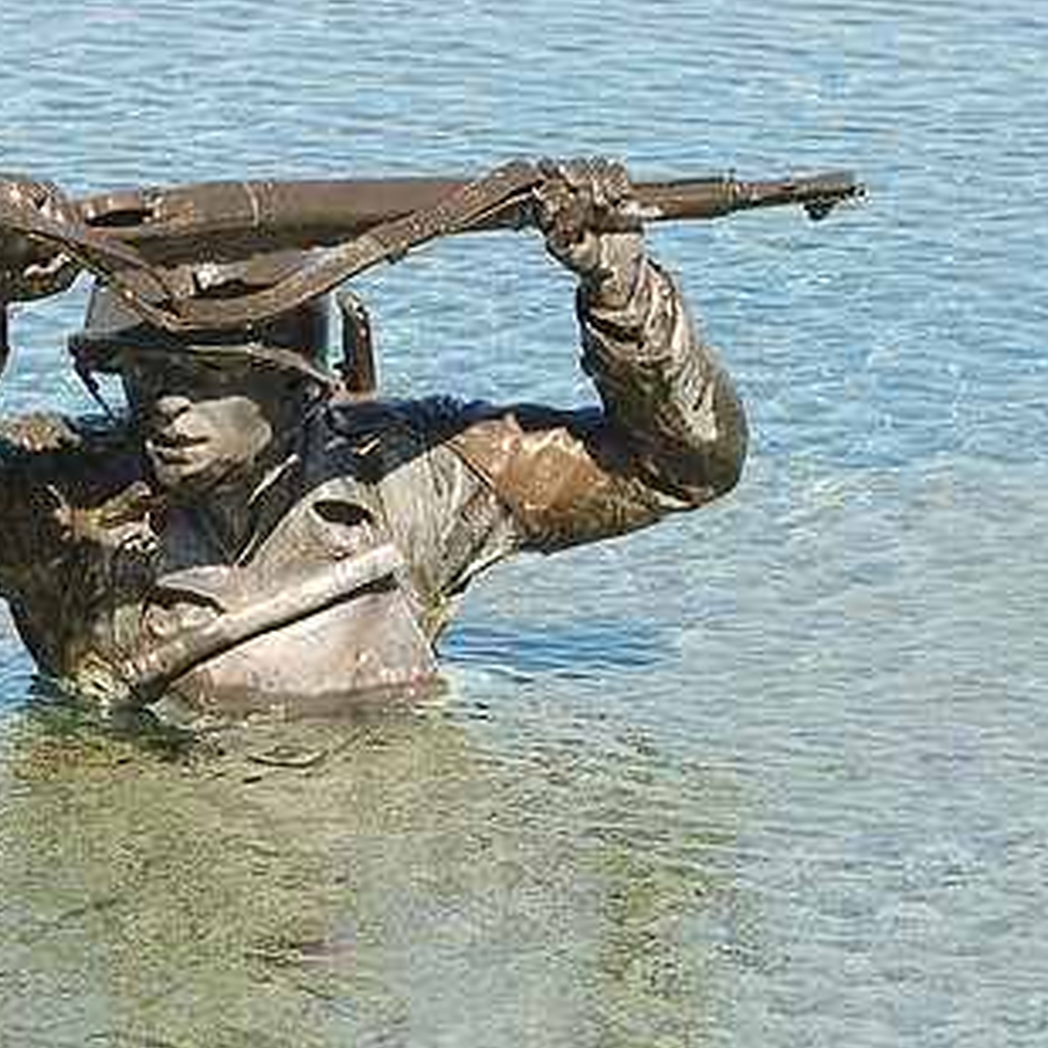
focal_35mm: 323
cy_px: 512
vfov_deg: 5.4
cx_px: 309
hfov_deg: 5.4
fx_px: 11057
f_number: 9
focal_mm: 135
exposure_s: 1/160
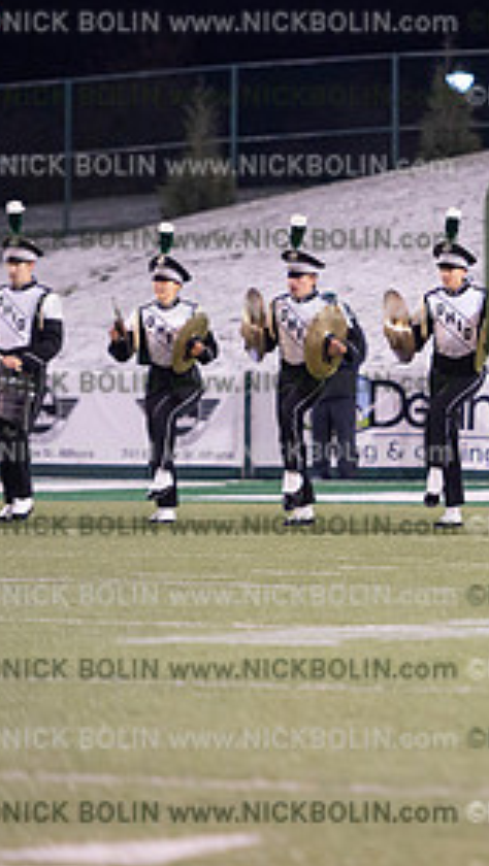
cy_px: 311
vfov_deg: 6.6
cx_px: 703
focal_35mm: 325
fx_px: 7474
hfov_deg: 3.7
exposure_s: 1/1250
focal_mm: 150
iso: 2500
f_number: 2.8
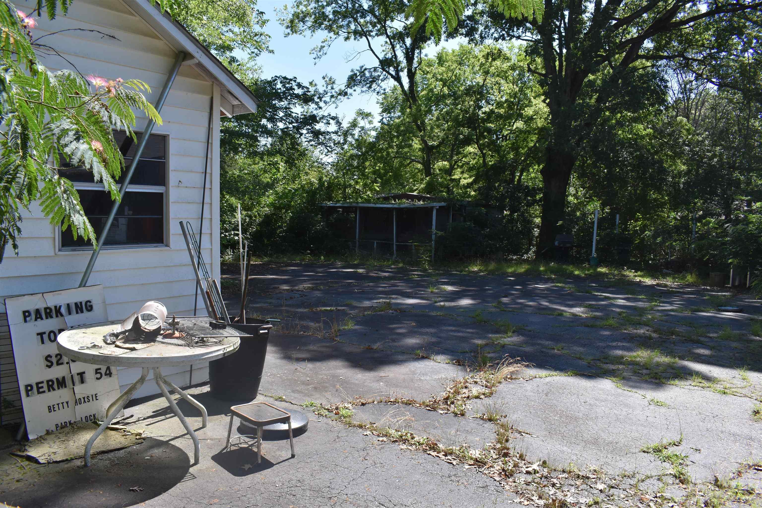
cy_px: 254
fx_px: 571
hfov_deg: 67.4
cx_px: 381
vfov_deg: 47.9
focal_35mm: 27
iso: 320
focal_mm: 18
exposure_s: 1/500
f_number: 8
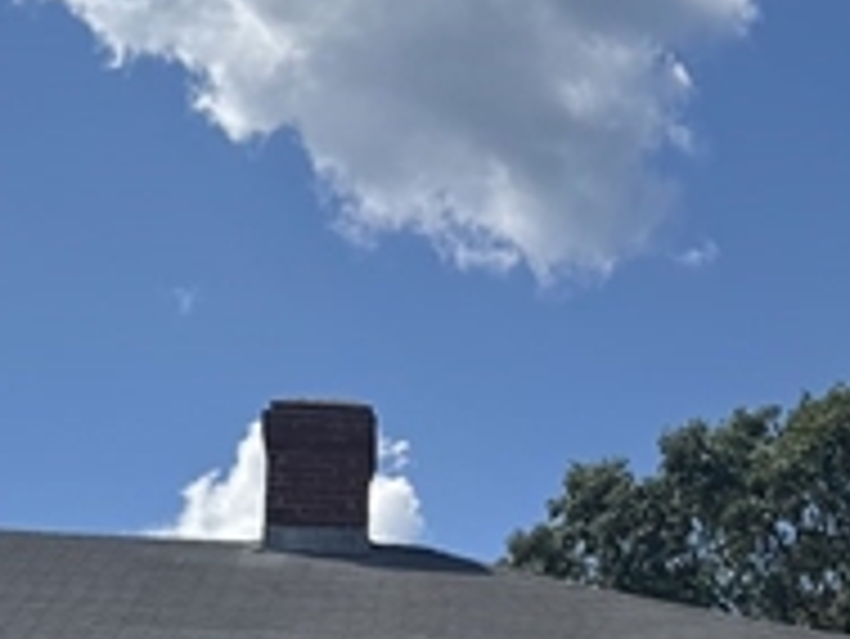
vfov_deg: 10.7
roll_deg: -2.1
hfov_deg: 15.1
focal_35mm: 130
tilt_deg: +6.0
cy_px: 1138
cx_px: 513
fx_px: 3194
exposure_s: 1/6410
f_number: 1.78
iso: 80
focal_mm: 6.76
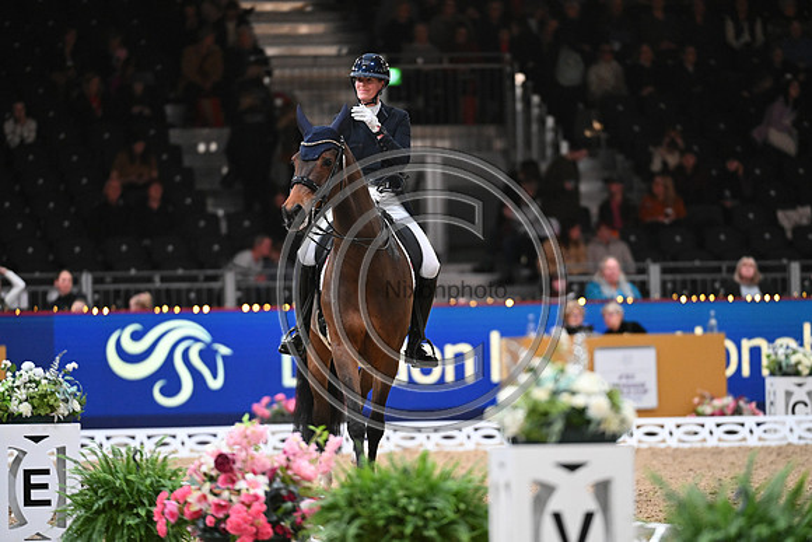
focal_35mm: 350
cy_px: 271
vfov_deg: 3.9
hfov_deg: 5.9
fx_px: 7896
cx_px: 406
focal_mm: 350
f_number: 4
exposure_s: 1/640
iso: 6400
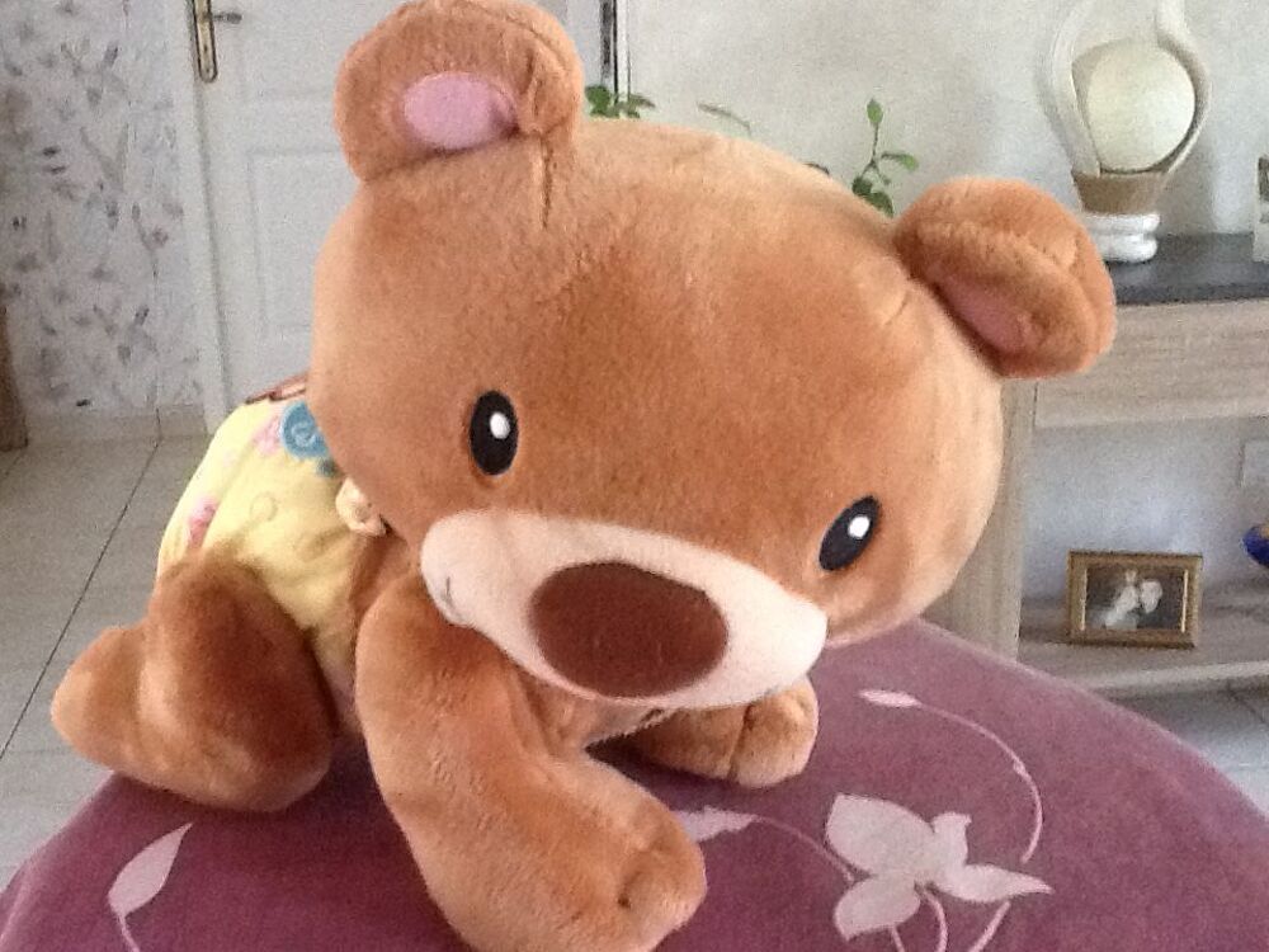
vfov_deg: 32.9
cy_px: 476
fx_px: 1613
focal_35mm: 44
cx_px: 634
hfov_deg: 42.9
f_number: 2.4
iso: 320
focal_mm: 2.03
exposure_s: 1/17
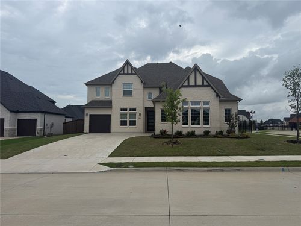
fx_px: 209
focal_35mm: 24
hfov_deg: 71.6
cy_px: 113
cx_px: 150
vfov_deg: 56.8
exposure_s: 1/7353
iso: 80
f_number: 1.78
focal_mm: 6.76
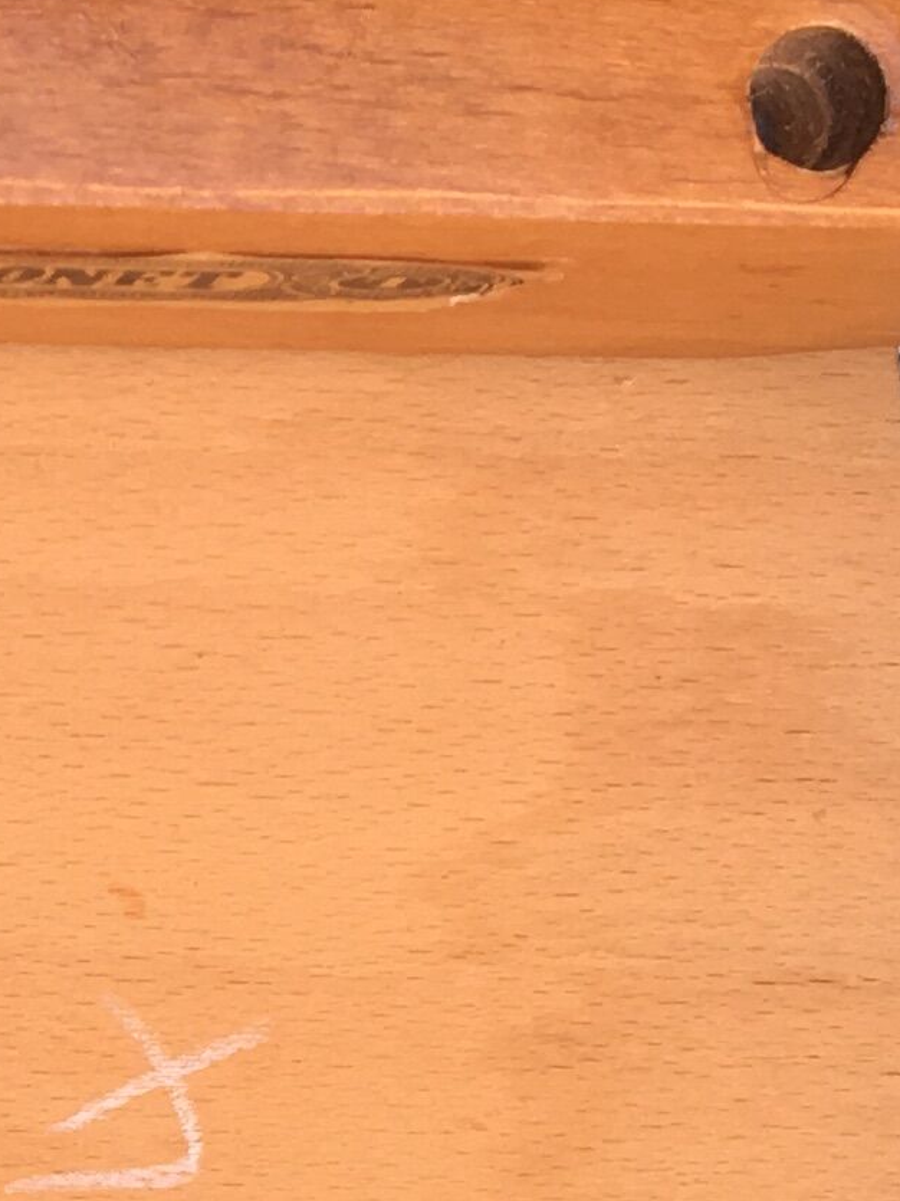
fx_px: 4854
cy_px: 1365
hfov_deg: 10.2
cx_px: -513
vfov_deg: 13.8
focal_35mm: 140
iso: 25
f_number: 2.2
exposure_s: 1/130
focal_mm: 4.15
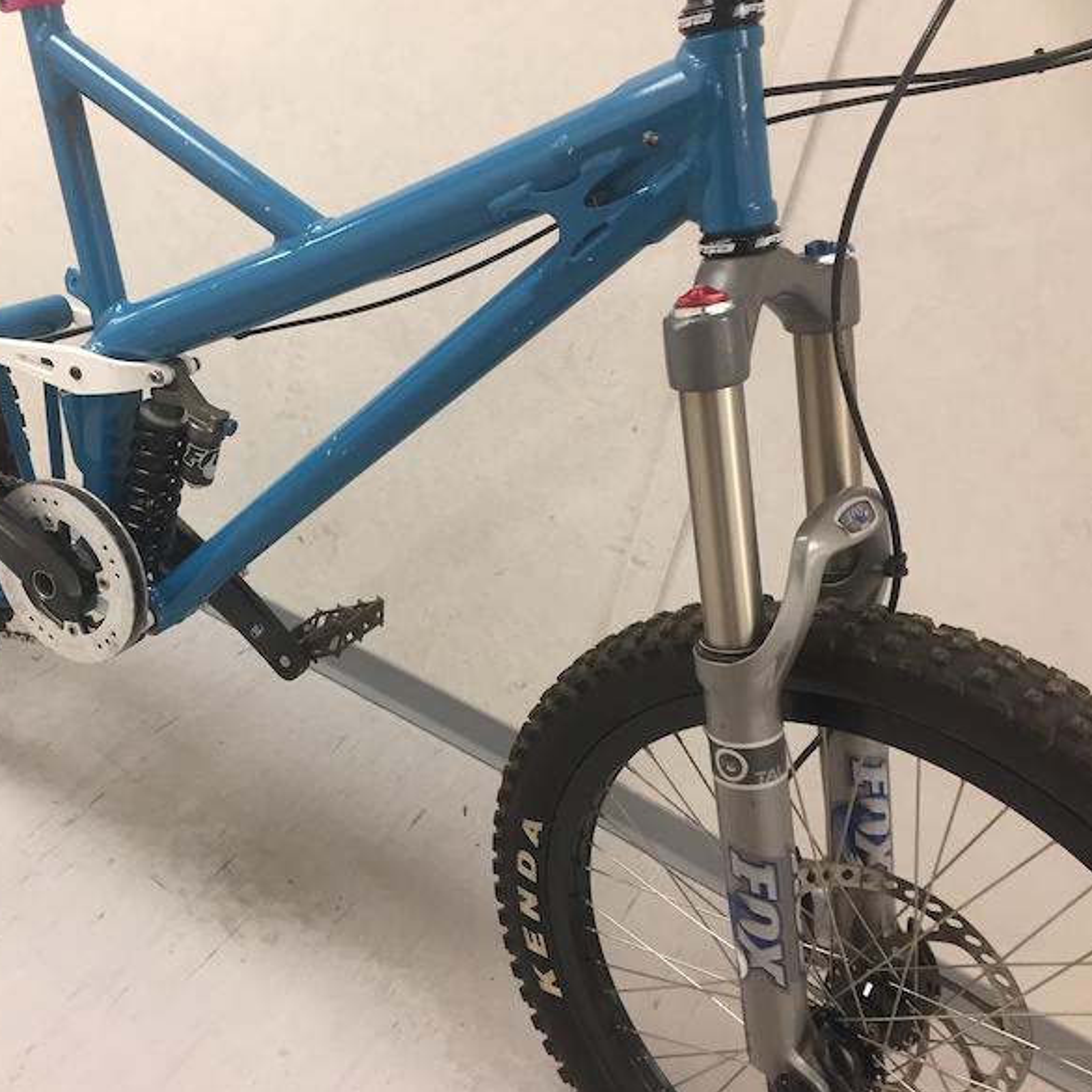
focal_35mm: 35
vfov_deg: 47.2
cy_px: 555
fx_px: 1249
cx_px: 389
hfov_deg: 46.7
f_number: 2.2
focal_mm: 4.15
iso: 64
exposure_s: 1/30
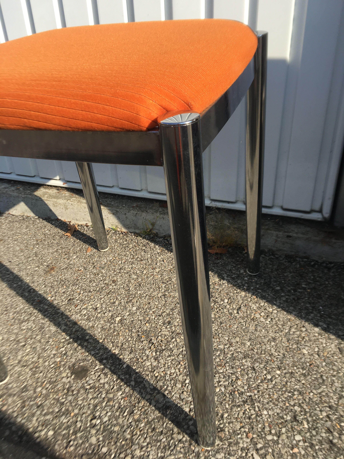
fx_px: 384
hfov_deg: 48.2
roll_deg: +4.1
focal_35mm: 29
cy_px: 230
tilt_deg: -31.6
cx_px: 172
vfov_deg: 61.7
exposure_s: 1/999
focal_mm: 4.15
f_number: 2.2
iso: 25
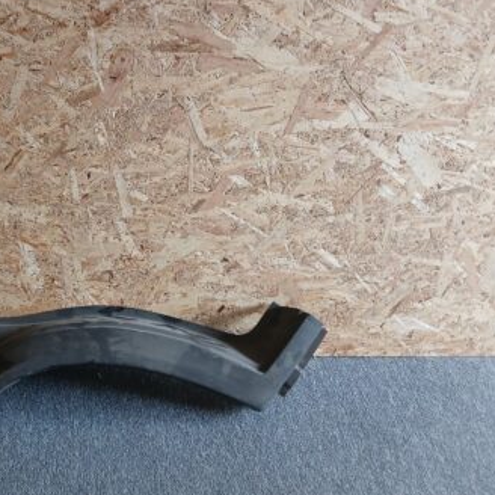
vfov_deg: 39.9
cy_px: 205
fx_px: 679
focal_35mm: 42
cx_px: 110
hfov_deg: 38.7
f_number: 1.8
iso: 100
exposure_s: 1/50
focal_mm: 3.98
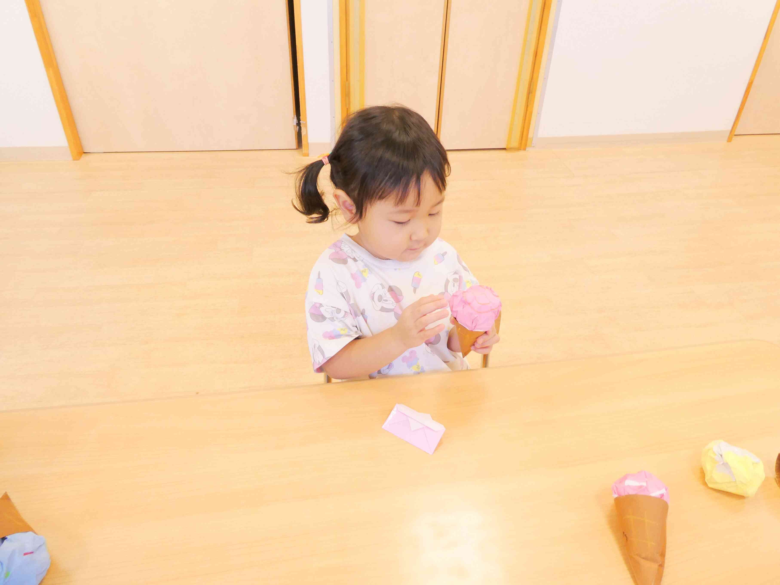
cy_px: 292
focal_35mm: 24
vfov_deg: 56.8
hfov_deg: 71.6
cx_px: 390
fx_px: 541
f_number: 3.3
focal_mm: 4.3
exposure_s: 1/60
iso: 80
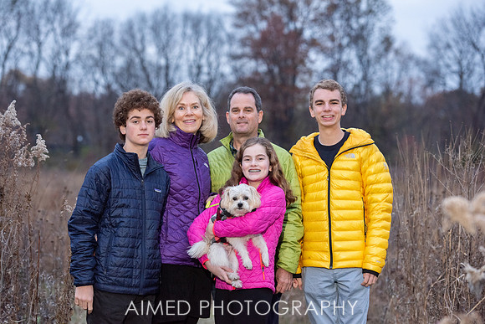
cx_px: 242
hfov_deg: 18.2
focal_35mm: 112
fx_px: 1515
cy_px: 162
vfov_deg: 12.2
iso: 2000
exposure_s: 1/160
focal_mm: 112
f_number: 5
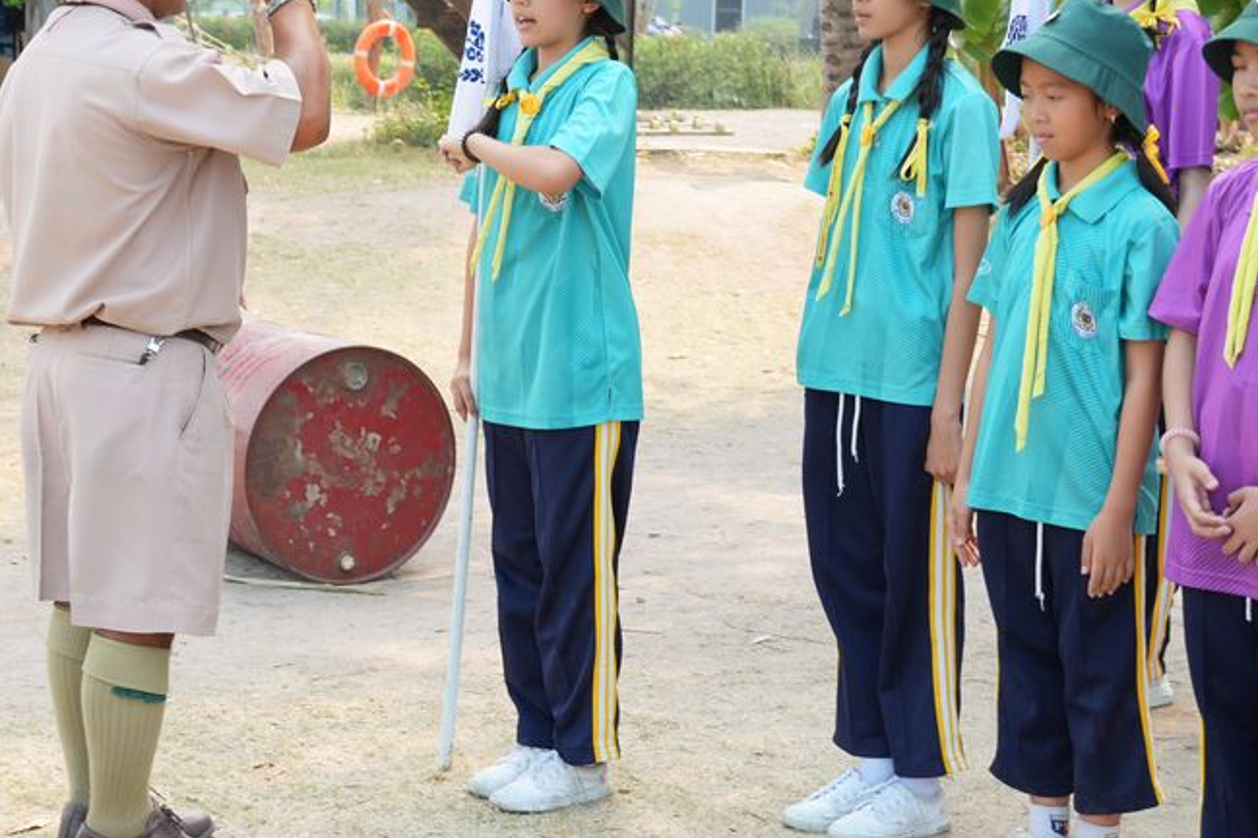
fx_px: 2584
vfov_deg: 18.4
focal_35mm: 74
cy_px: 311
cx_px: 442
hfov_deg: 27.2
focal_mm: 32
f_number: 5
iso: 100
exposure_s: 1/100
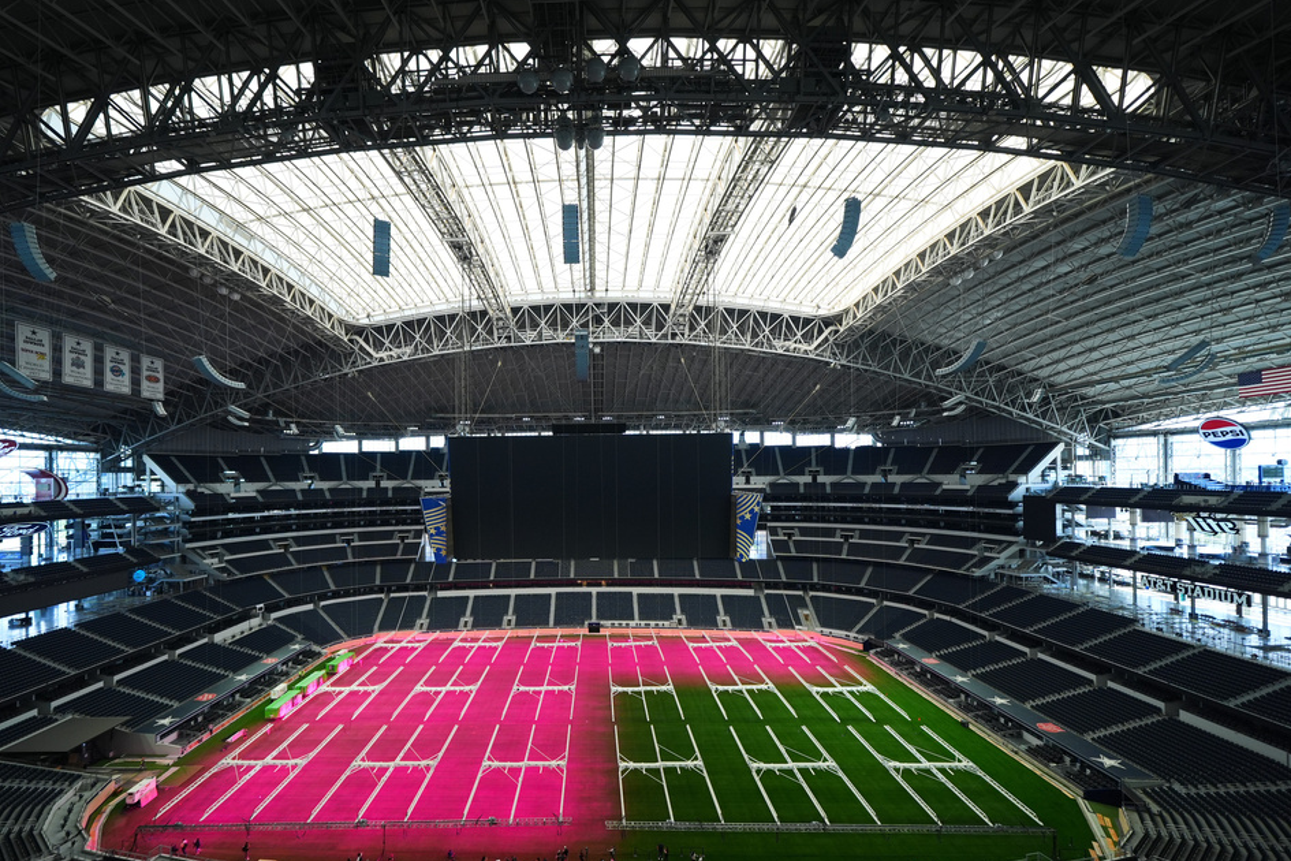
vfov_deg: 85.3
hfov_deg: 108.2
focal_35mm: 13
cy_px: 459
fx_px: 466
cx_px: 601
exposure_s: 1/320
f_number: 4
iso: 640
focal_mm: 12
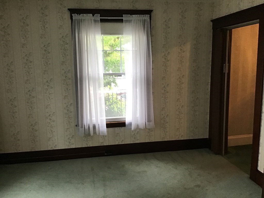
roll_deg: +1.6
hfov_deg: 58.4
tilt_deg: -8.8
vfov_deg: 45.4
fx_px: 236
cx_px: 132
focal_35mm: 31
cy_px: 99
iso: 125
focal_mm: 3.3
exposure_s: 1/30
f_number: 2.4
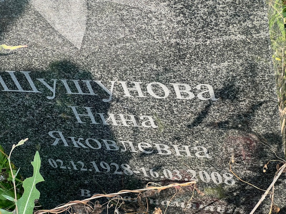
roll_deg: +22.1
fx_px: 636
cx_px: 143
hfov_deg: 25.3
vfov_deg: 19.1
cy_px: 107
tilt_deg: -42.7
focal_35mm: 77
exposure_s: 1/172
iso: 40
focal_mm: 9
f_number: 2.8
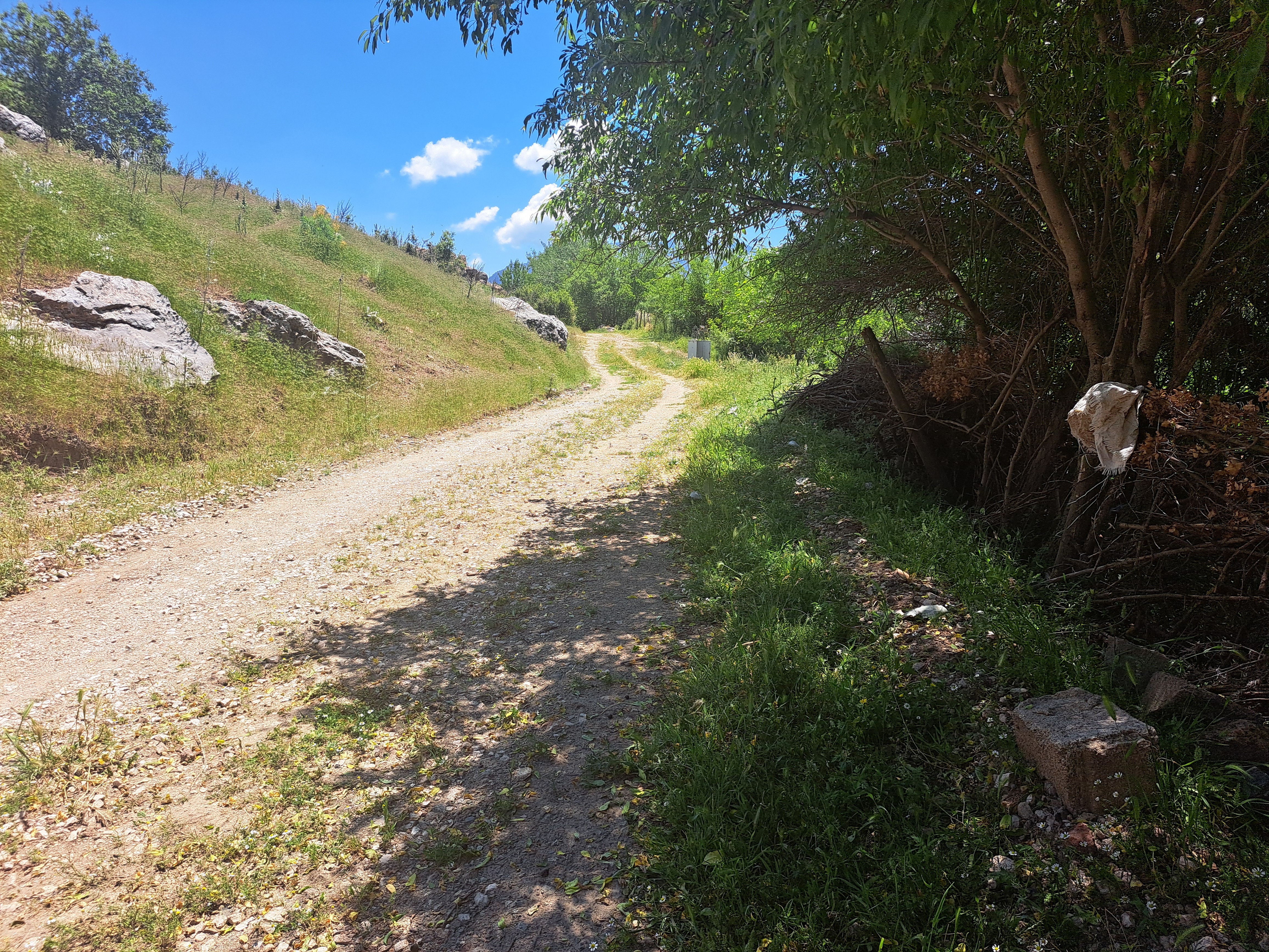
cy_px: 476
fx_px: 880
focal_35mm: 24
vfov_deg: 56.8
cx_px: 634
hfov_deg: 71.6
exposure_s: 1/1305
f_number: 1.8
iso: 50
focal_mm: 5.23
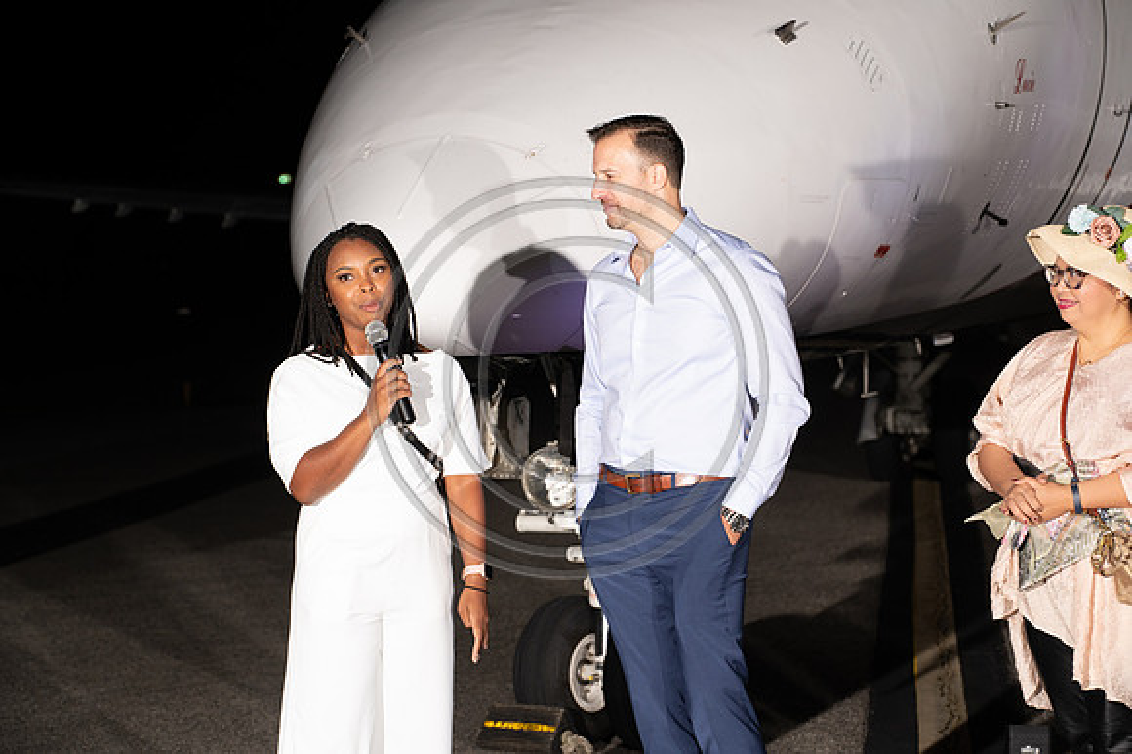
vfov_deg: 11.2
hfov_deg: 16.8
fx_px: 3834
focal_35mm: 122
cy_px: 377
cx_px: 566
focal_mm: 122
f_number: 6.3
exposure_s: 1/200
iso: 1000
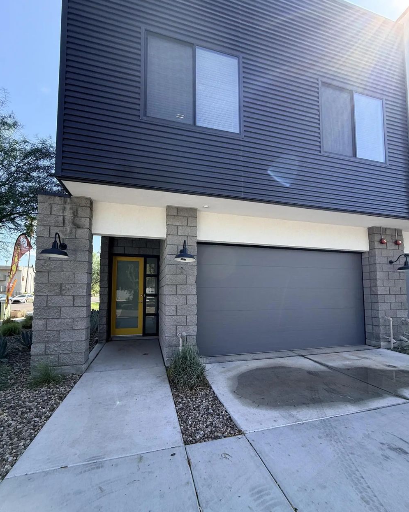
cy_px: 280
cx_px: 206
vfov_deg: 96.5
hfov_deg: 84.0
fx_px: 227
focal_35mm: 15
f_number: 2.2
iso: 50
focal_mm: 2.22
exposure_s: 1/545
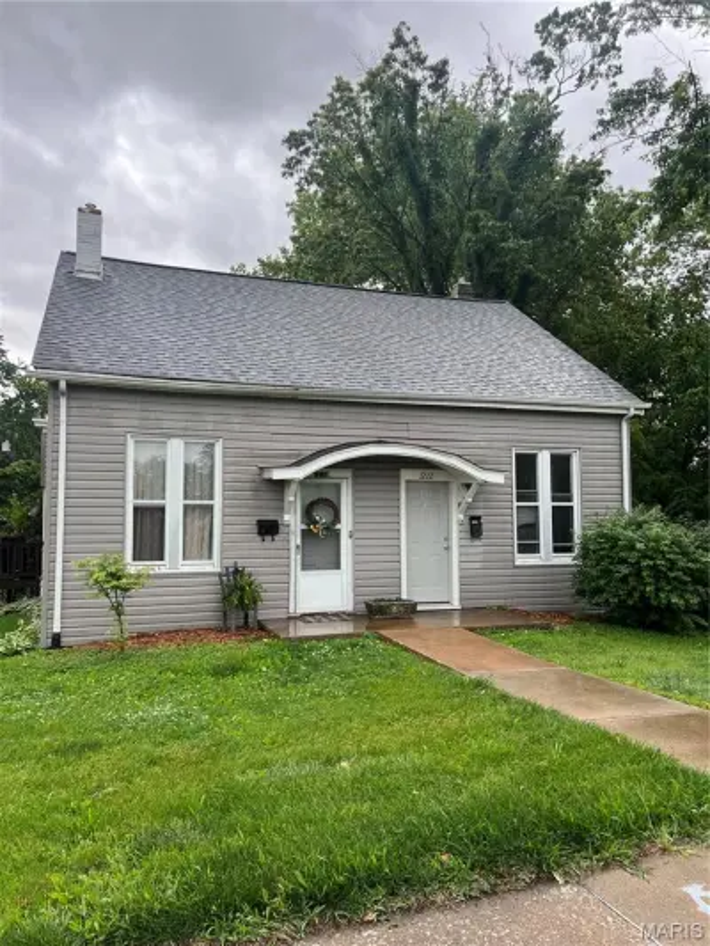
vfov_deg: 67.3
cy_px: 473
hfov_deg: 53.1
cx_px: 355
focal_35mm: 26
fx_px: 711
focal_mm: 5.7
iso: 50
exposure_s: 1/179
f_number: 1.5
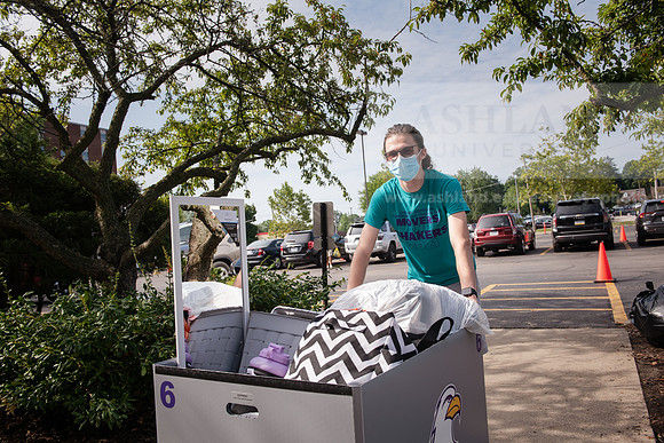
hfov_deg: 60.3
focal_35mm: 31
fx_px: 572
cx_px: 332
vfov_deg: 42.3
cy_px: 222
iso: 200
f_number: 6.3
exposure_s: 1/500
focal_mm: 31
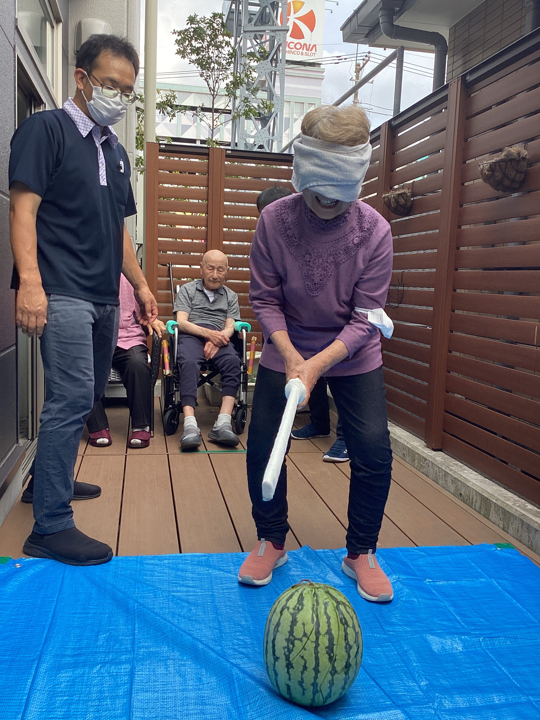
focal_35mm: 31
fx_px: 645
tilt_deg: -12.0
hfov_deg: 45.4
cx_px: 270
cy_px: 360
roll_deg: -1.8
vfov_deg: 58.4
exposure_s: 1/234
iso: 25
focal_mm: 3.3
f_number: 2.4
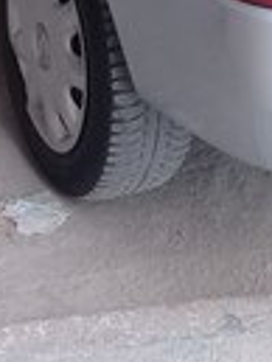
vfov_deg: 15.8
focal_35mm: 119
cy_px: -90
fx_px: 1245
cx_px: 101
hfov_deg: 12.5
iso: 50
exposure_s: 1/228
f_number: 2.2
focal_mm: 3.3
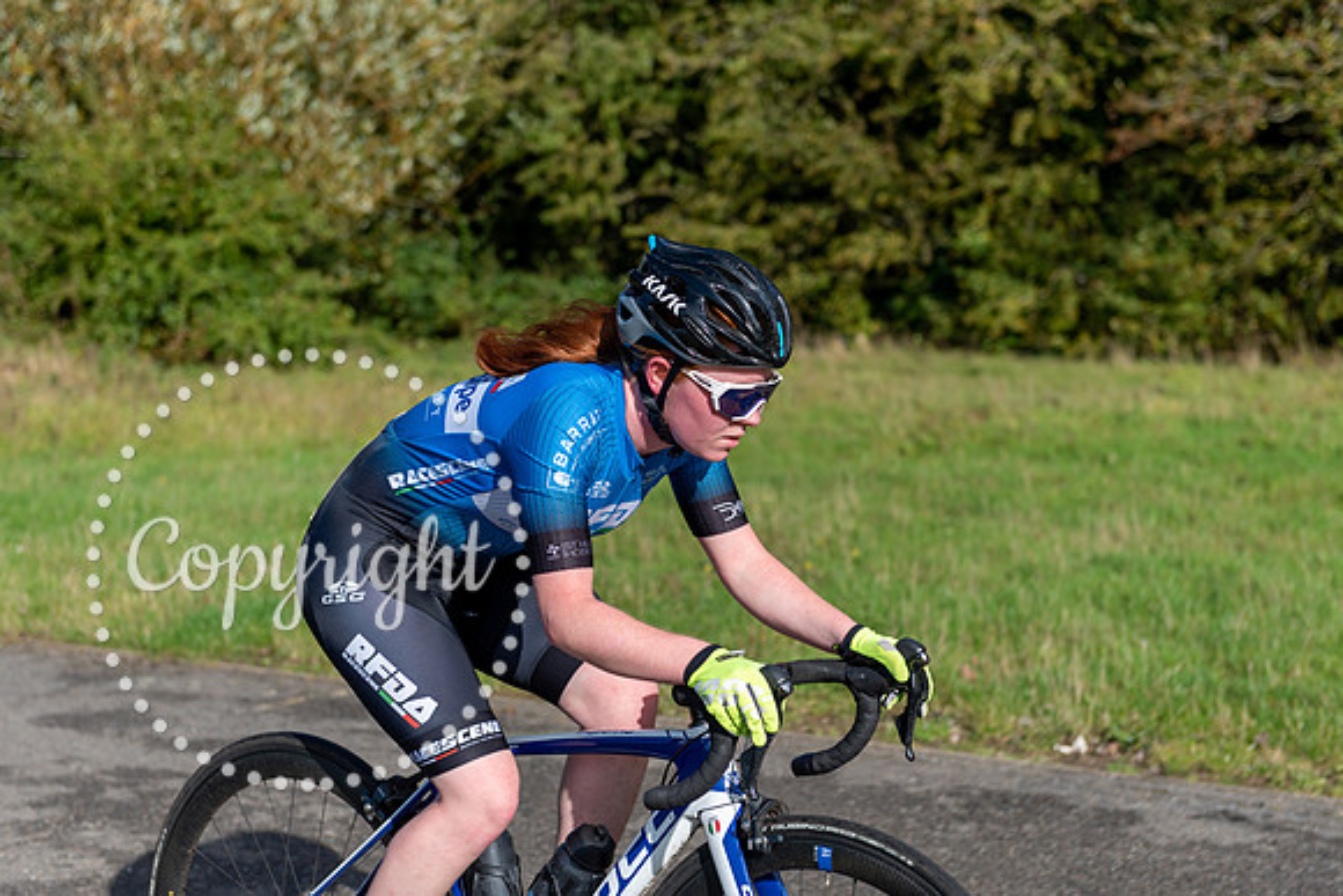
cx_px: 672
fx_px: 2463
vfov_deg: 20.6
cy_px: 448
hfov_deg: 30.5
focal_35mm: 66
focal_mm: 66
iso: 200
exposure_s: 1/2500
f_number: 3.5
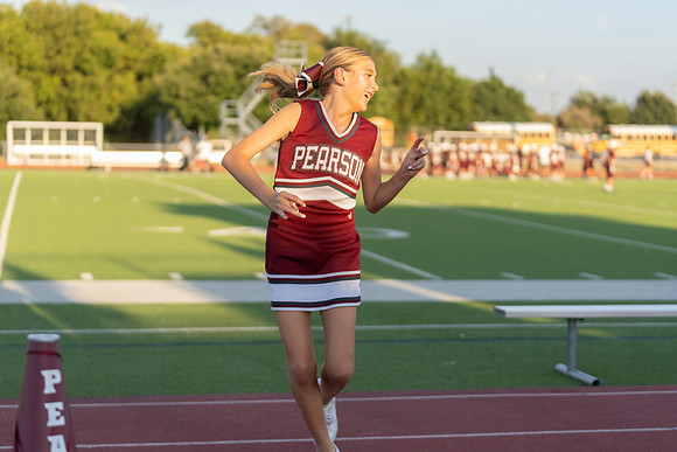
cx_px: 338
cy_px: 226
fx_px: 1352
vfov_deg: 19.0
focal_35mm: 72
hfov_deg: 28.1
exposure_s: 1/800
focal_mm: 70
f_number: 2.8
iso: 200
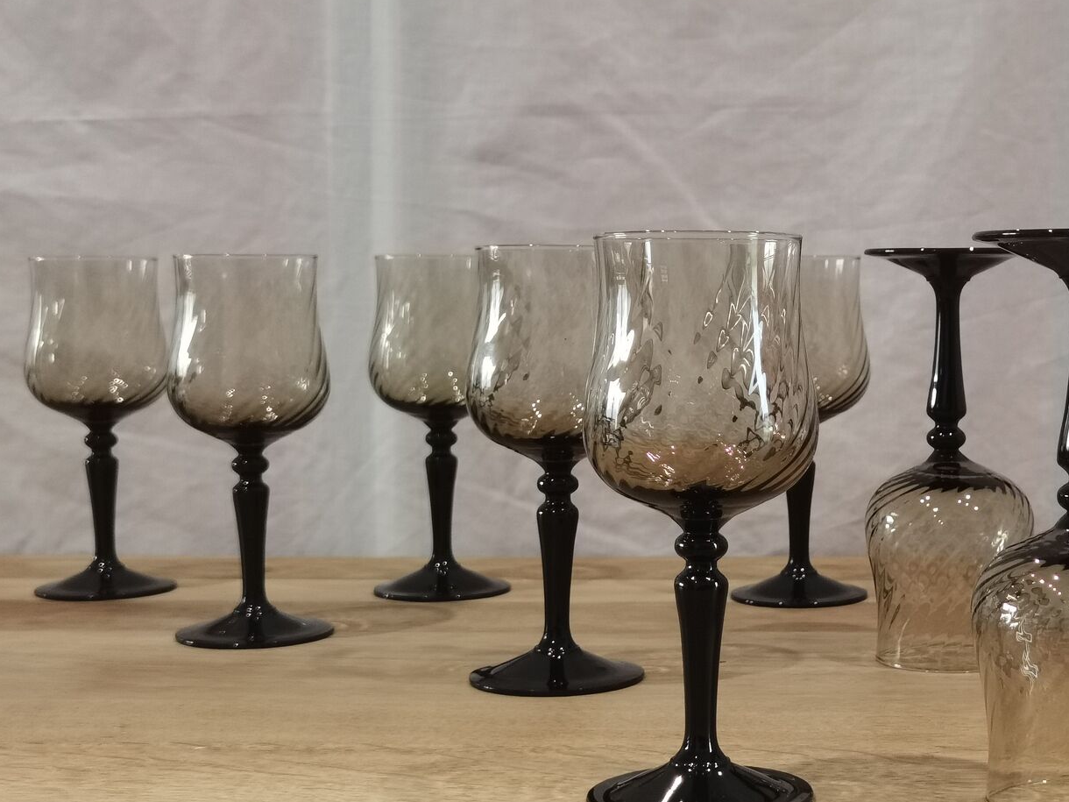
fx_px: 1822
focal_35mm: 59
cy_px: 491
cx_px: 829
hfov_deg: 32.0
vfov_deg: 24.8
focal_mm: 6.71
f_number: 1.9
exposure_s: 1/100
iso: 200
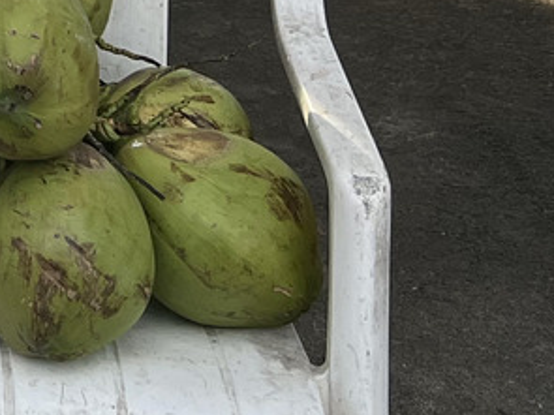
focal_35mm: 141
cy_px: -576
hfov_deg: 12.3
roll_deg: +1.7
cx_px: -563
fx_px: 2256
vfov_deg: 9.4
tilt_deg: -9.7
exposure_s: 1/1058
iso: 50
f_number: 1.5
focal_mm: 5.7
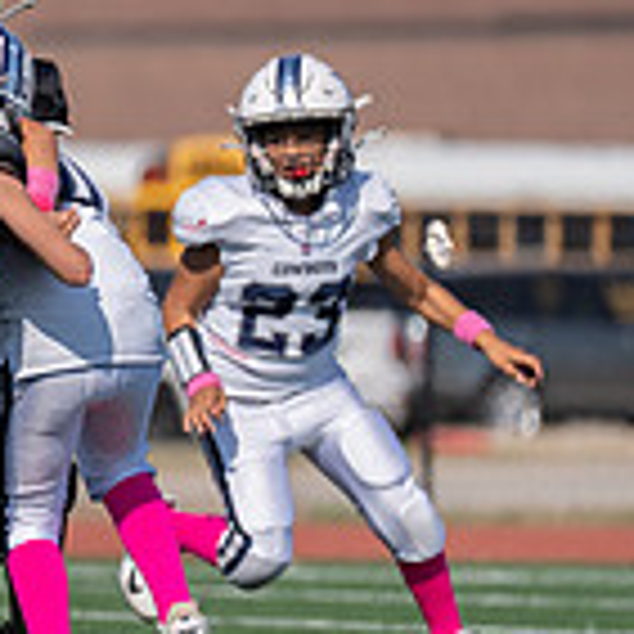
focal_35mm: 750
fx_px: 15541
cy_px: 247
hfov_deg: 2.3
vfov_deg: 2.3
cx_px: -558
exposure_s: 1/2500
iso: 100
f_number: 2.8
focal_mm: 200
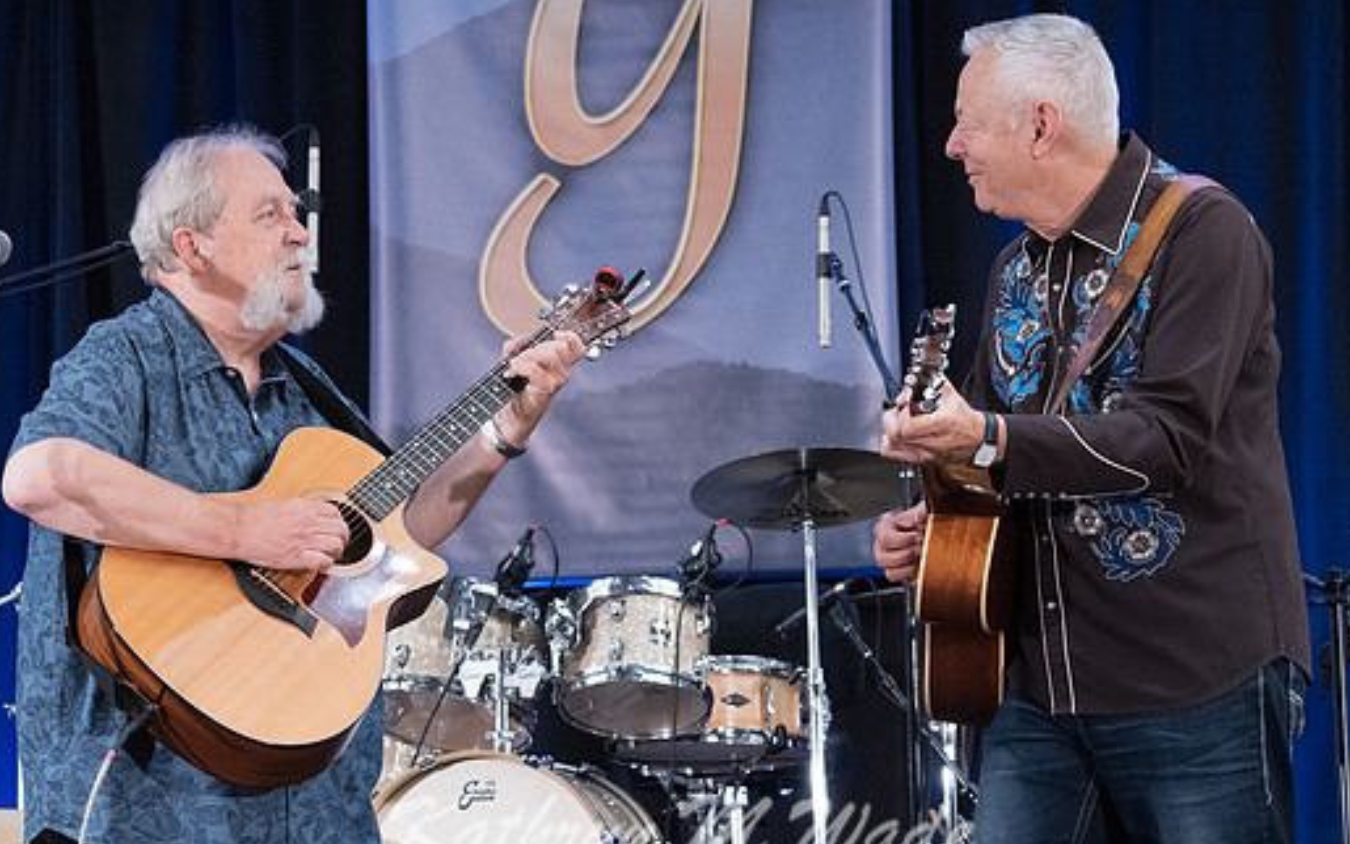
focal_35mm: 108
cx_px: 682
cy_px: 481
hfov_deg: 19.3
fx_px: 3974
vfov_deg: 12.1
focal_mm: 94
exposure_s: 1/250
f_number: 5.6
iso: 12800
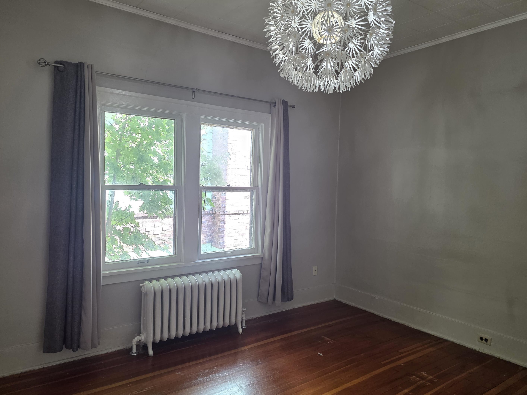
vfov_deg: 54.9
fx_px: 381
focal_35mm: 25
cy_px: 196
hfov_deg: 69.4
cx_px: 275
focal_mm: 6.3
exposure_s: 1/120
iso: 160
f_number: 1.7
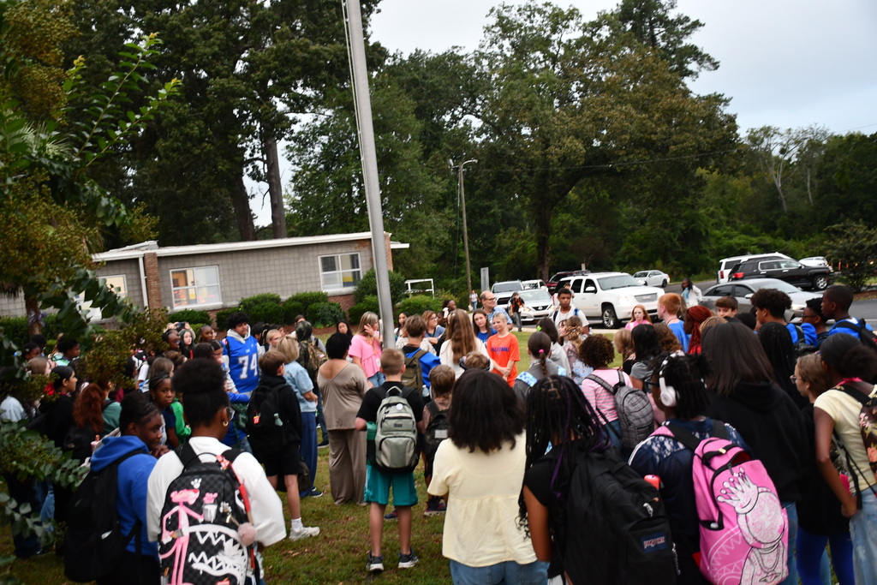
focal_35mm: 40
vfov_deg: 33.4
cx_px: 438
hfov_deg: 48.5
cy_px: 292
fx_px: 975
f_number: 4
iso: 1400
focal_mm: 27
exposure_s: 1/125
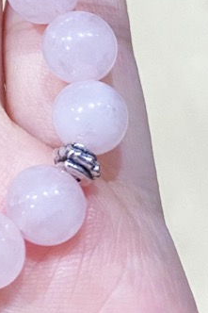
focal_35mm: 114
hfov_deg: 11.0
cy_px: -58
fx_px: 989
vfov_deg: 17.2
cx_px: -192
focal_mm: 4.25
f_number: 1.8
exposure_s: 1/50
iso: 400
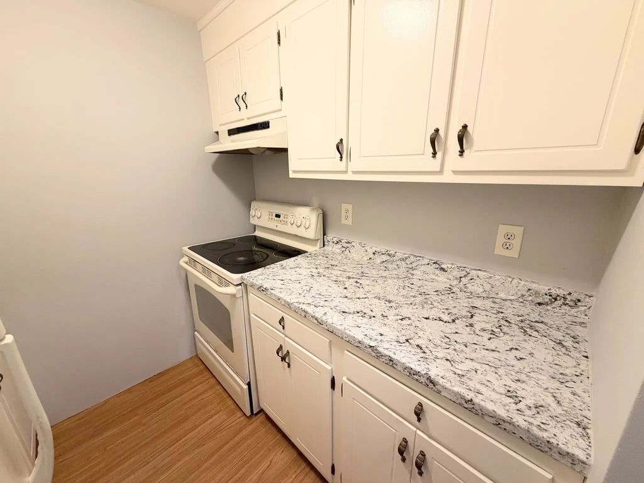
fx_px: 260
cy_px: 242
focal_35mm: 14
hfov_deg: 102.1
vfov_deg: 85.7
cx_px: 322
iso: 200
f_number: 2.2
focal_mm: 2.22
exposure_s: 1/60
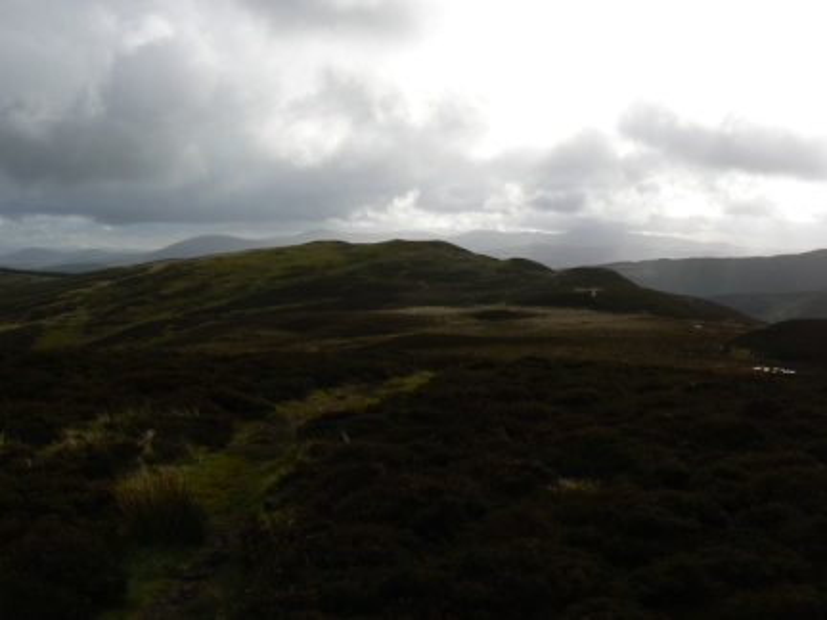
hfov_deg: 51.4
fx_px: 860
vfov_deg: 39.7
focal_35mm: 36
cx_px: 414
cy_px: 310
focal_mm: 6
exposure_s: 1/400
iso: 80
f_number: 8
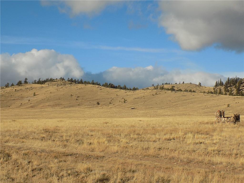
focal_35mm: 78
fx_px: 550
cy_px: 92
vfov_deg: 18.9
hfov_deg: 25.0
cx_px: 122
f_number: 4.3
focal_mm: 13.9
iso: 80
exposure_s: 1/800
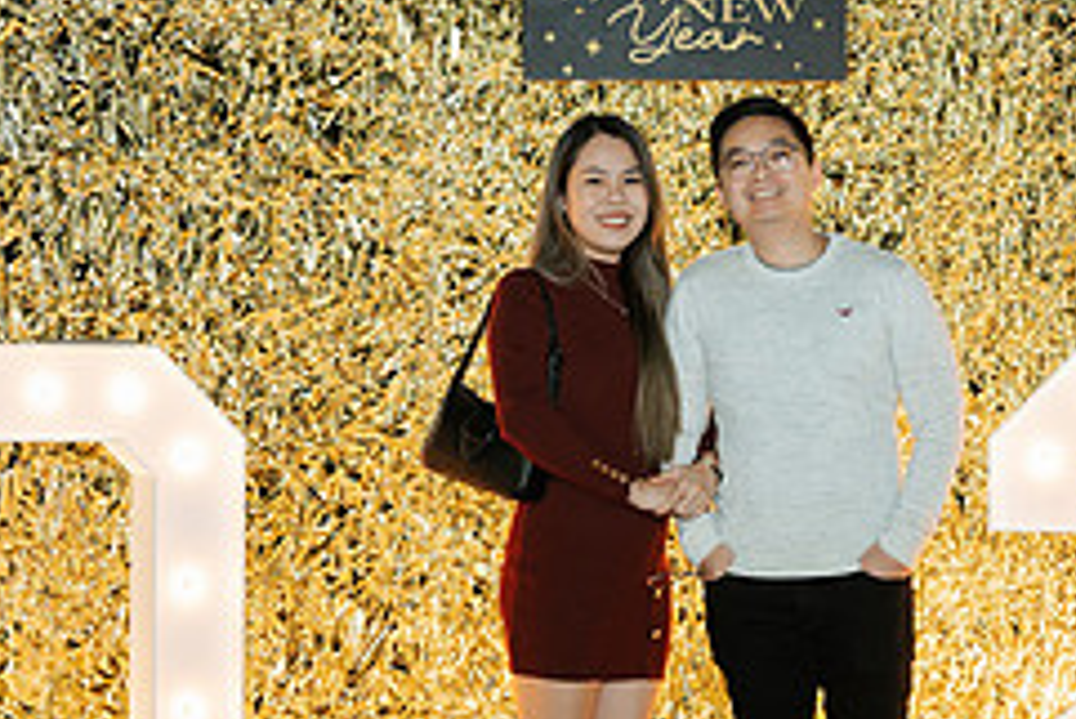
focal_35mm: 87
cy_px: 346
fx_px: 2602
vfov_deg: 15.7
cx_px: 621
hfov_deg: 23.3
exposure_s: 1/160
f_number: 2.8
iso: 1000
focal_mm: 36.2
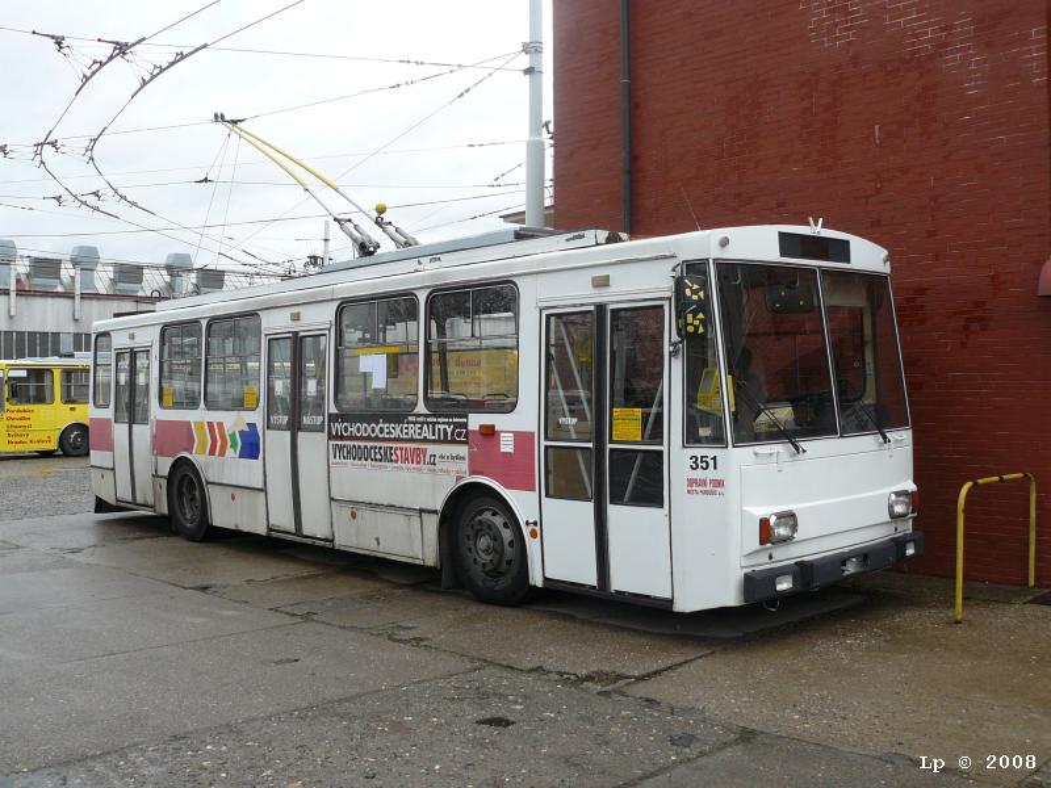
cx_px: 526
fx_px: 1093
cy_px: 394
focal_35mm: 36
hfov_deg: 51.4
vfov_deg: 39.7
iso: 100
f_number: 4
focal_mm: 6
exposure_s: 1/200
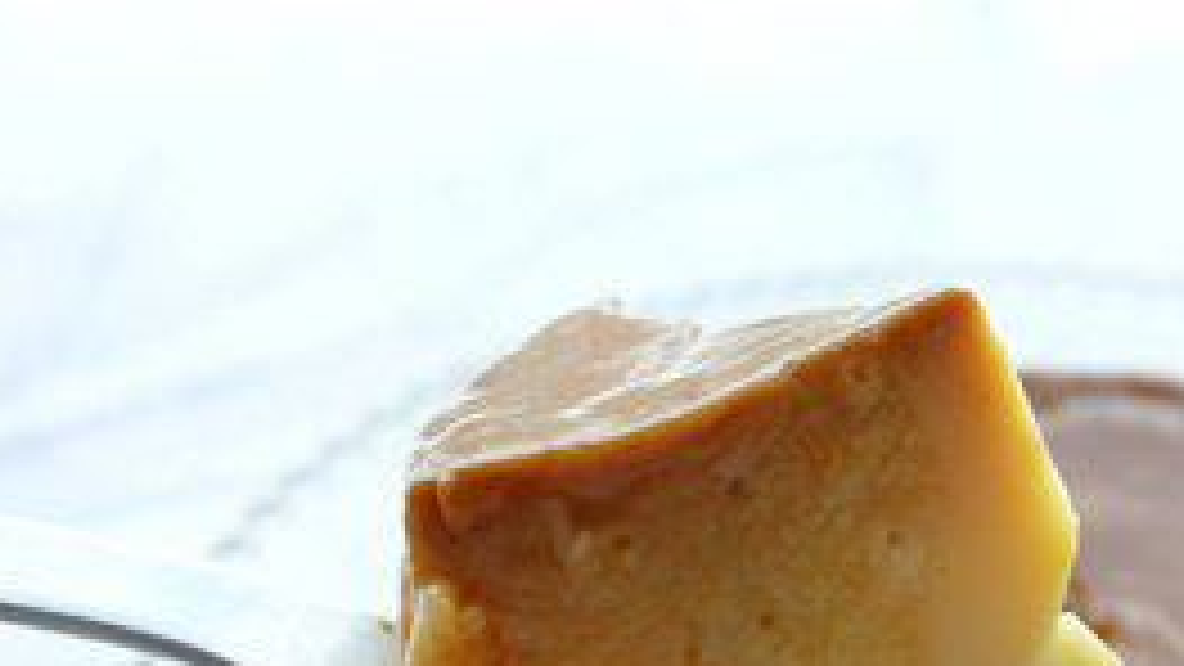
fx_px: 2104
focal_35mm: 67
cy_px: 603
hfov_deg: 31.1
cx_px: 828
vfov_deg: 17.7
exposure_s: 1/80
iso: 125
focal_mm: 10.4
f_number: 3.5
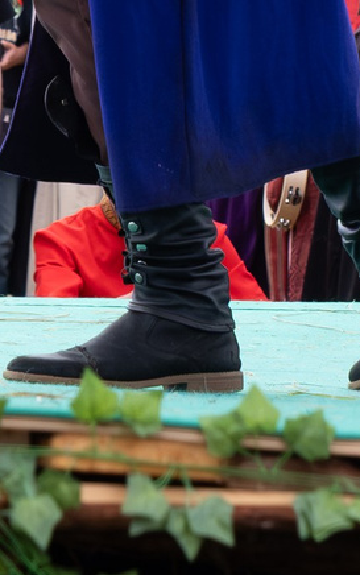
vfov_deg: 5.4
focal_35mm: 383
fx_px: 6004
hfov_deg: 3.4
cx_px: -11
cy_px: -404
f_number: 4
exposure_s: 1/800
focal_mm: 42.7
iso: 1000
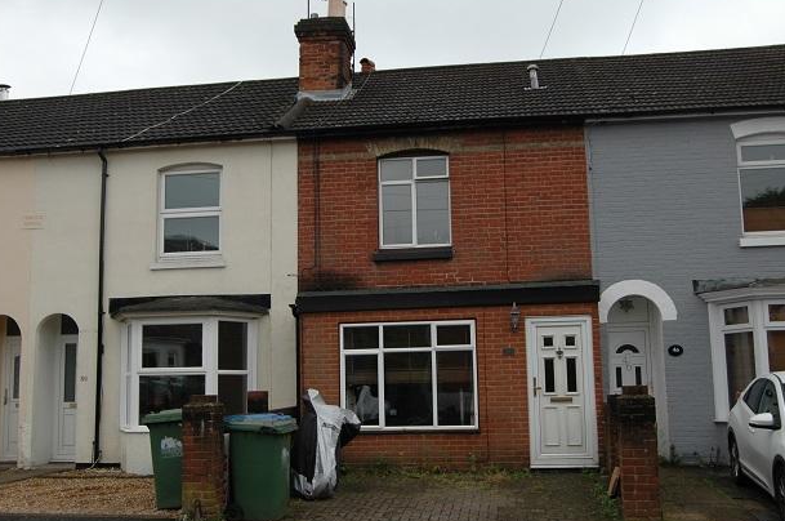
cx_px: 397
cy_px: 256
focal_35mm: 41
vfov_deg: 32.5
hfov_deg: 47.5
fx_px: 893
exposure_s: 1/200
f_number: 8
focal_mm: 26
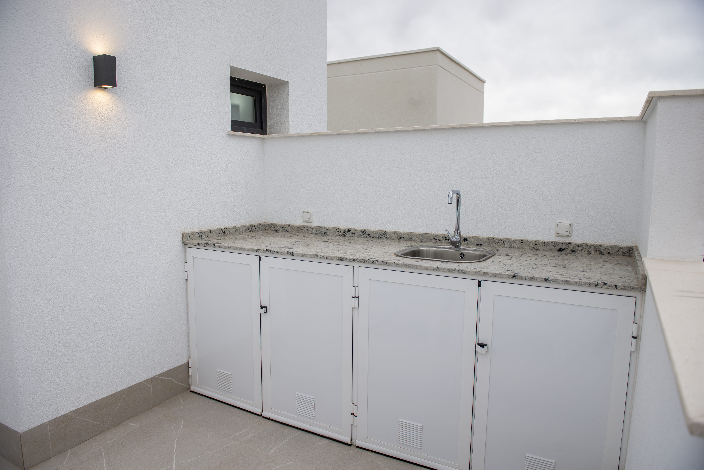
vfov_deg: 53.2
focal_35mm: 24
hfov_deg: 73.7
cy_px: 235
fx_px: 469
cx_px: 352
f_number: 5
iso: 160
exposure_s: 1/160
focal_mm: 24
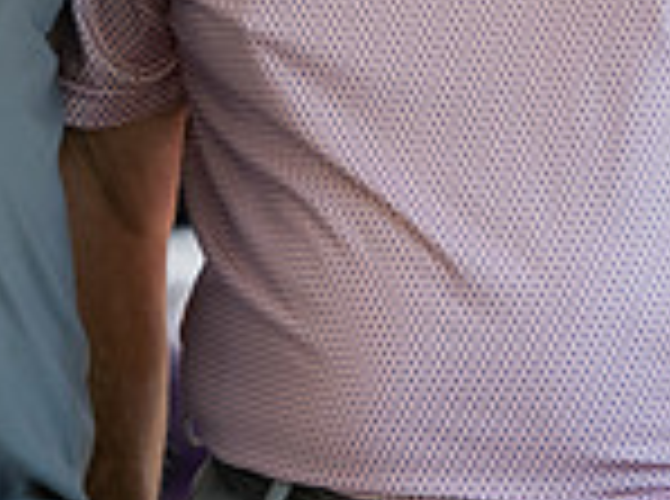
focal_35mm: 601
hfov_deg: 3.3
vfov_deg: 2.5
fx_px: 11604
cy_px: -259
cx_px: 175
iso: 320
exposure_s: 1/250
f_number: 3.2
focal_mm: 160
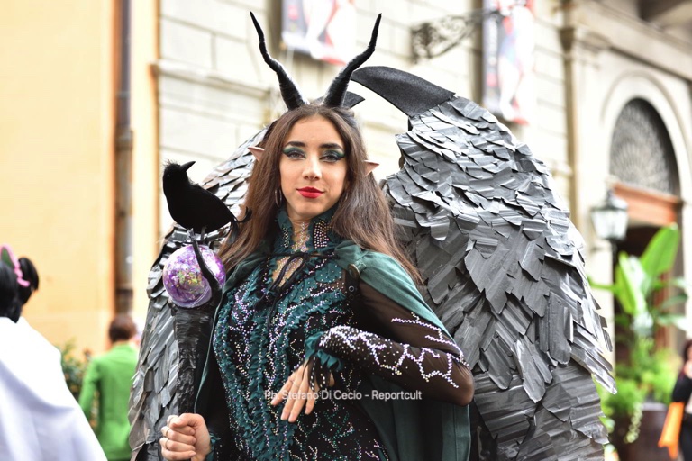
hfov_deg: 25.4
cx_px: 346
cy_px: 230
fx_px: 1538
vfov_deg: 17.1
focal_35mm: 80
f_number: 4.5
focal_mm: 80
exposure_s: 1/250
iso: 800
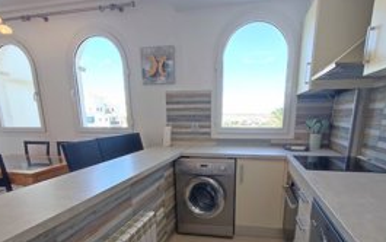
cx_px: 194
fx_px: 242
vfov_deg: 50.7
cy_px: 184
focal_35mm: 23
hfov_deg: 77.1
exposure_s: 1/100
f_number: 2.2
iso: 108
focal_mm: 1.65
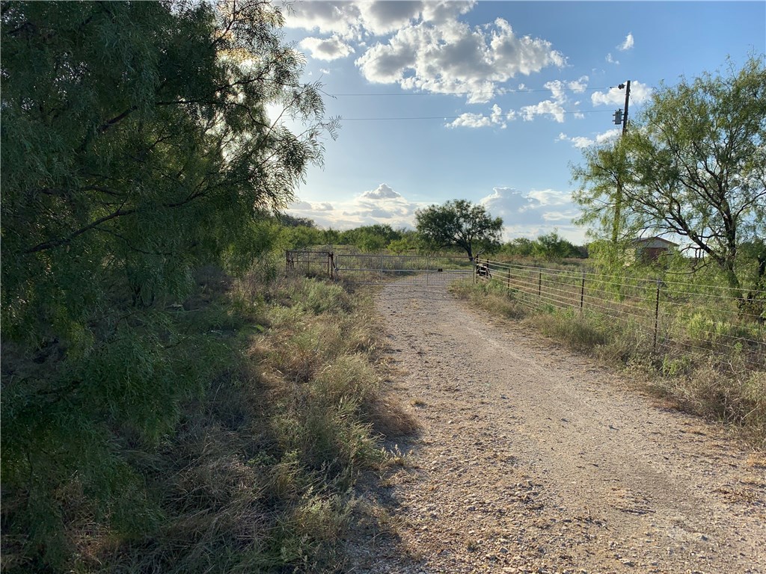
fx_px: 575
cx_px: 383
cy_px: 287
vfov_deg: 53.1
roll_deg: -2.5
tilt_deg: -2.2
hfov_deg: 67.3
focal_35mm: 26
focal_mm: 4.25
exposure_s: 1/2833
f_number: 1.8
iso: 25
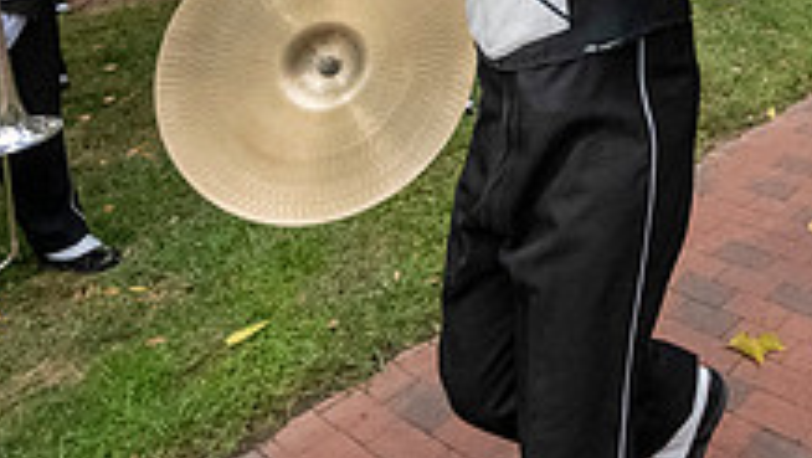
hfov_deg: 41.7
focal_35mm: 39
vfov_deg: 24.9
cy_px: -188
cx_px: 879
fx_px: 840
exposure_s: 1/8000
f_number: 4
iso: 6400
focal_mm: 14
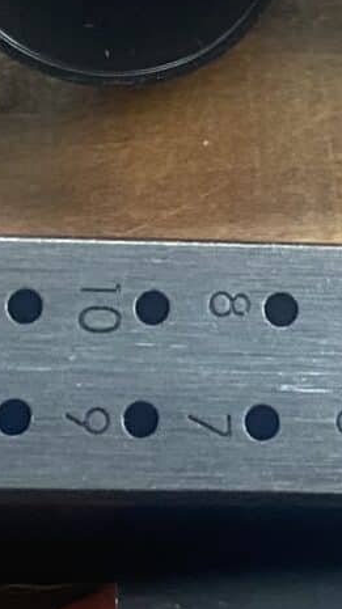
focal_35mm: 156
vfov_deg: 13.5
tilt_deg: -40.3
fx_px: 2519
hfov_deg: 7.7
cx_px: 366
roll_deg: -7.3
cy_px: -77
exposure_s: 1/60
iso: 200
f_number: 1.8
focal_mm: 4.25
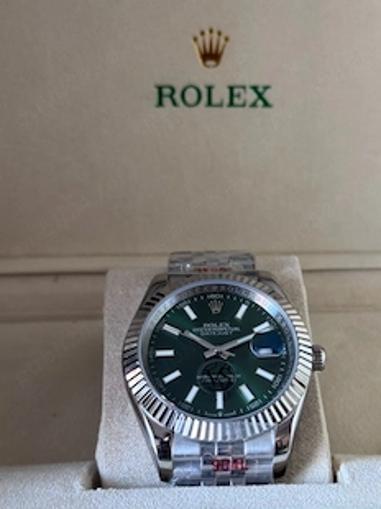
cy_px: 236
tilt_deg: -16.8
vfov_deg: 31.2
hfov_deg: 23.6
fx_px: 911
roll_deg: -0.4
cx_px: 227
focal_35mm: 62
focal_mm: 6.76
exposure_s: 1/60
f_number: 1.78
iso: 160
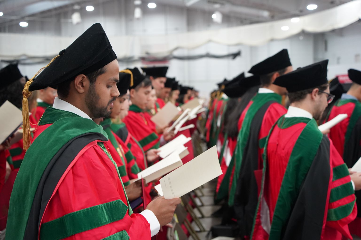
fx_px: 441
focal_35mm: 44
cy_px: 120
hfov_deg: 44.5
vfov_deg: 30.5
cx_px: 180
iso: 4000
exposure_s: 1/160
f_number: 4
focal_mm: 44
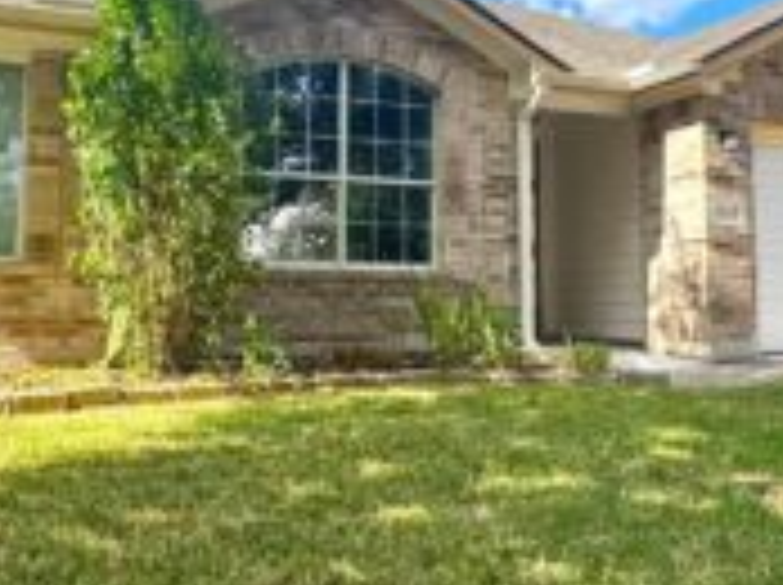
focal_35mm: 43
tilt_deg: +5.7
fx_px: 971
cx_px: 389
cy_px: 216
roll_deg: +0.3
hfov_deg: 43.9
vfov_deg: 33.3
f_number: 2.2
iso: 40
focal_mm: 2.22
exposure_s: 1/980
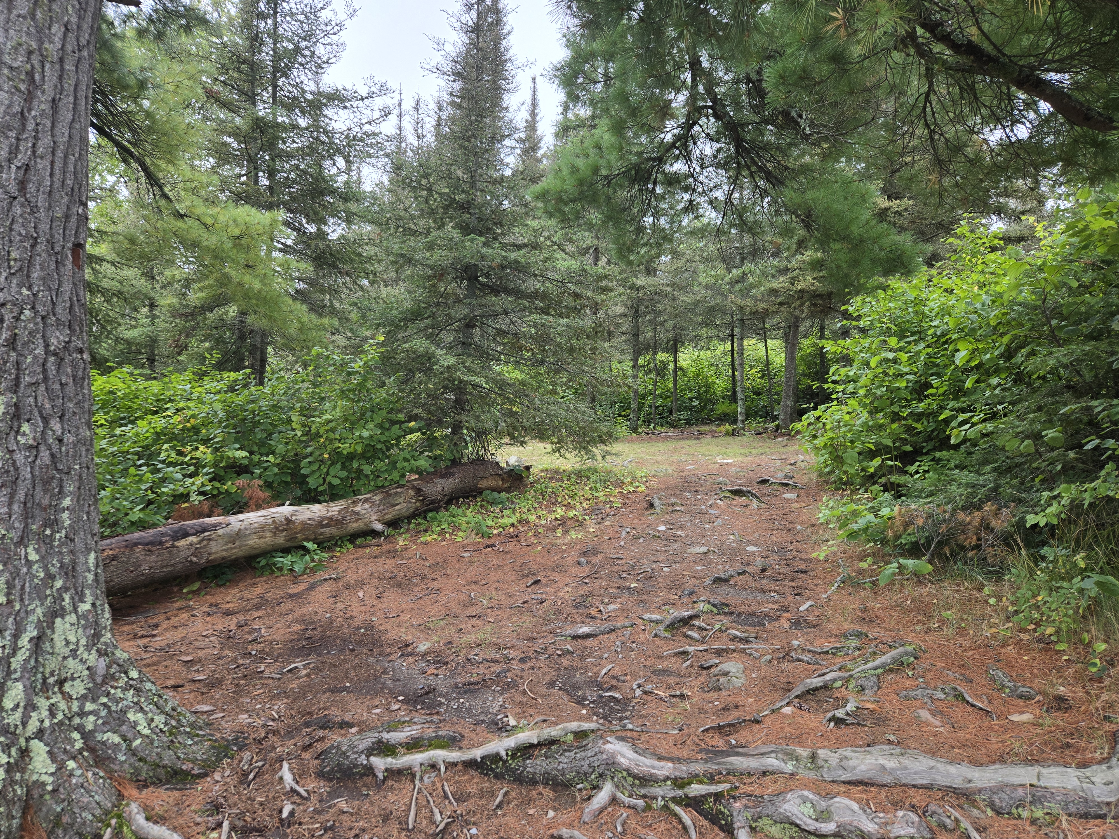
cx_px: 560
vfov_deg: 58.9
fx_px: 744
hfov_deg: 73.9
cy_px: 420
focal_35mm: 23
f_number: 1.8
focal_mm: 5.4
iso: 50
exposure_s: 1/180
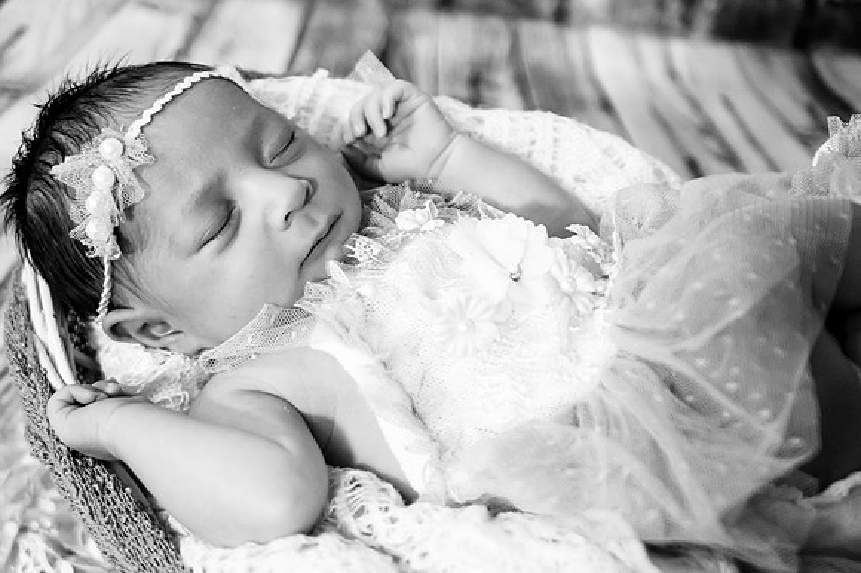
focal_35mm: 55
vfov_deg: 24.7
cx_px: 430
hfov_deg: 36.4
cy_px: 286
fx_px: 1310
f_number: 4
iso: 8000
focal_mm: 53
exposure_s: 1/125
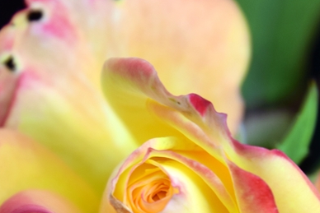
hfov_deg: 3.6
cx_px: 131
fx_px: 5153
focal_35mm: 580
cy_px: 169
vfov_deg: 2.4
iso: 200
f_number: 8
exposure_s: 1/250
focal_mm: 125
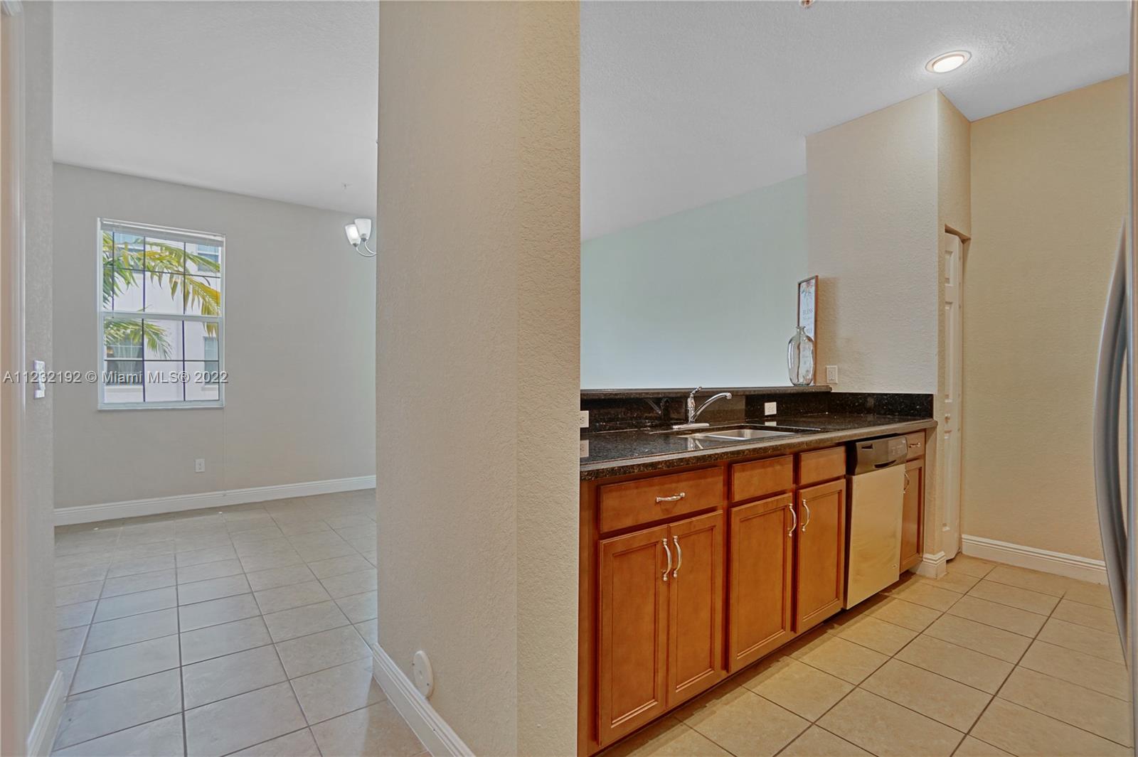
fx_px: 474
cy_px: 378
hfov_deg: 100.4
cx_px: 569
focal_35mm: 15
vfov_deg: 77.3
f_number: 4
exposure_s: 1/25
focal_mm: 10
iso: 250
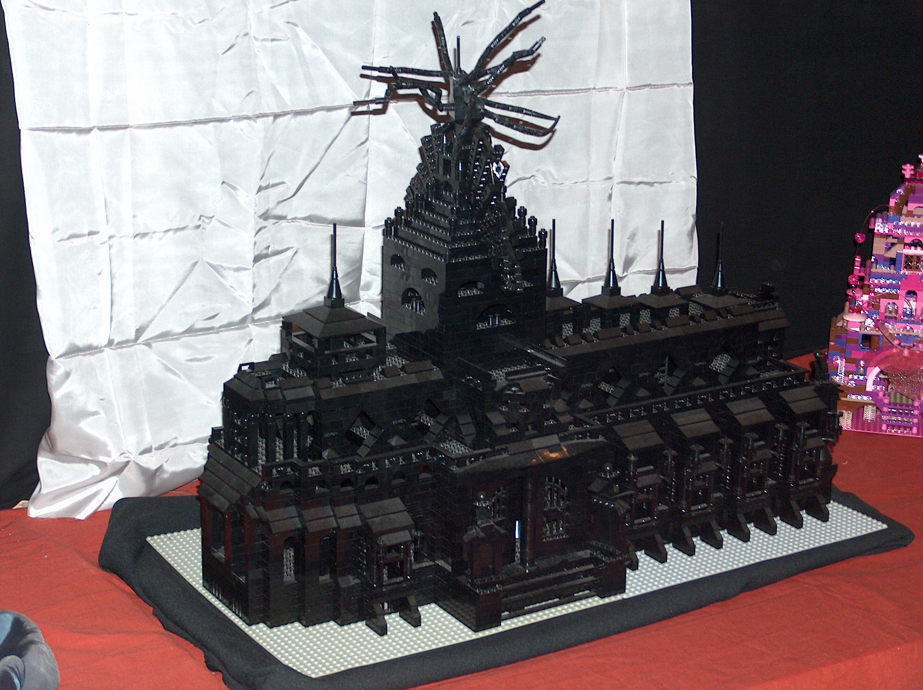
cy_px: 345
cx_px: 462
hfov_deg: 27.1
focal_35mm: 72
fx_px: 1918
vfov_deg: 20.4
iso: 100
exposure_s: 1/90
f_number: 2.9
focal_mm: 14.73
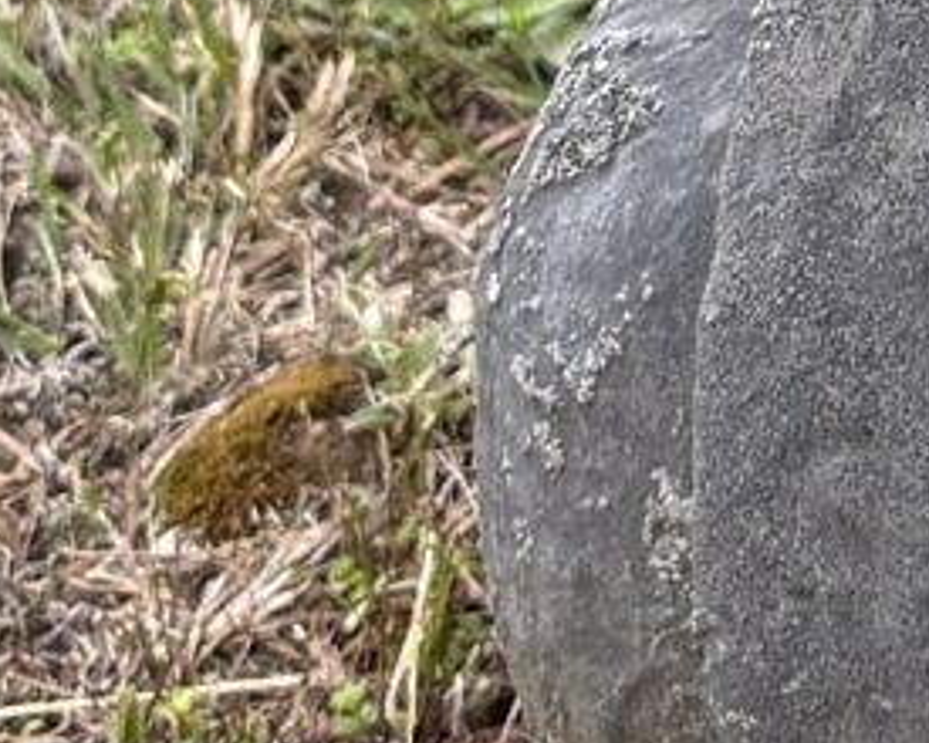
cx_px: 2027
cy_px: -1675
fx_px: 5994
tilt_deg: -4.2
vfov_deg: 6.4
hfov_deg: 8.3
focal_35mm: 218
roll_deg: -0.5
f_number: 1.78
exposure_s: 1/757
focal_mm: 6.76
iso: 100
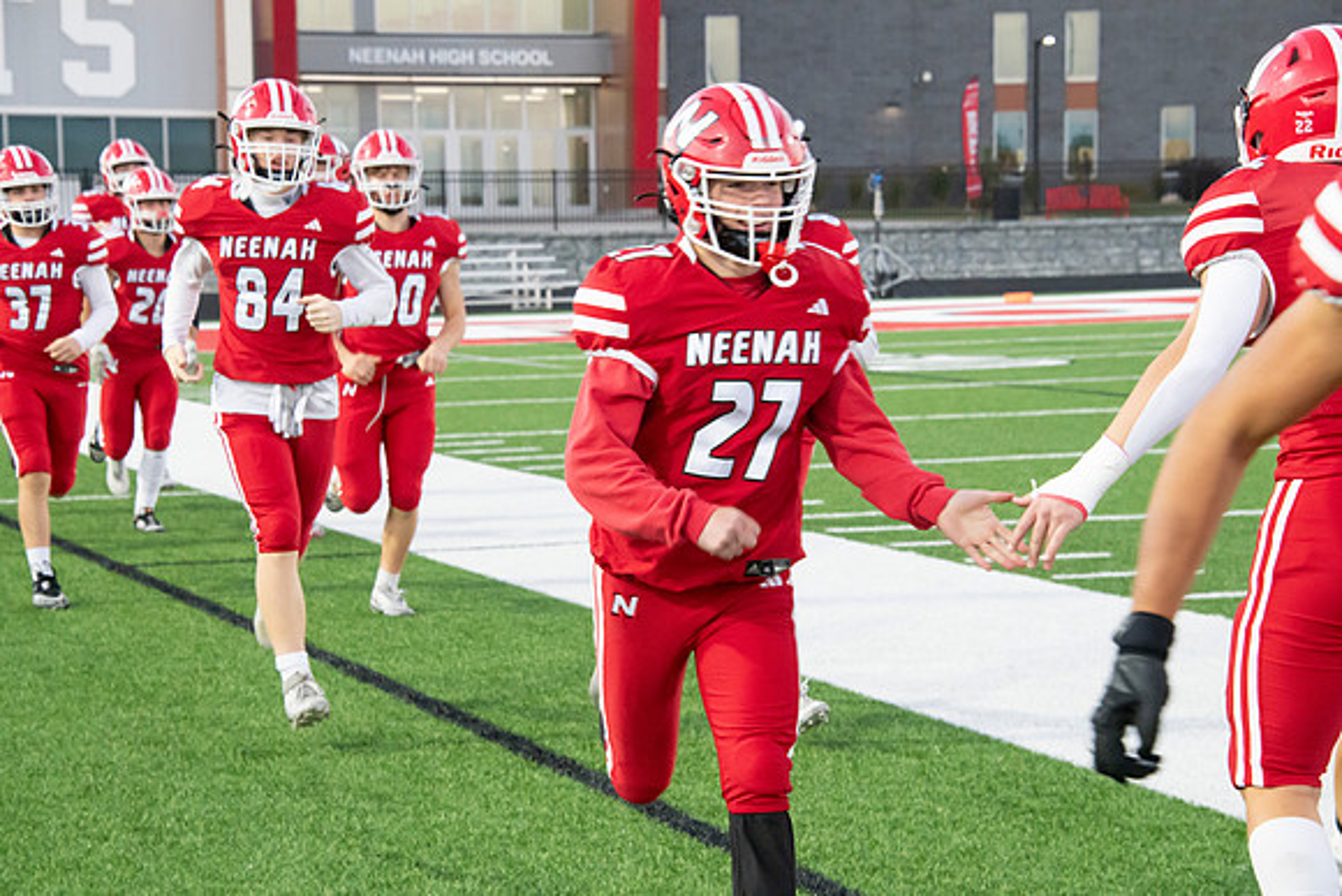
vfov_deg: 11.8
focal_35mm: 116
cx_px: 671
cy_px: 448
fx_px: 4325
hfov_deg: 17.6
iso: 8000
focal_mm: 116
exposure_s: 1/250
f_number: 9
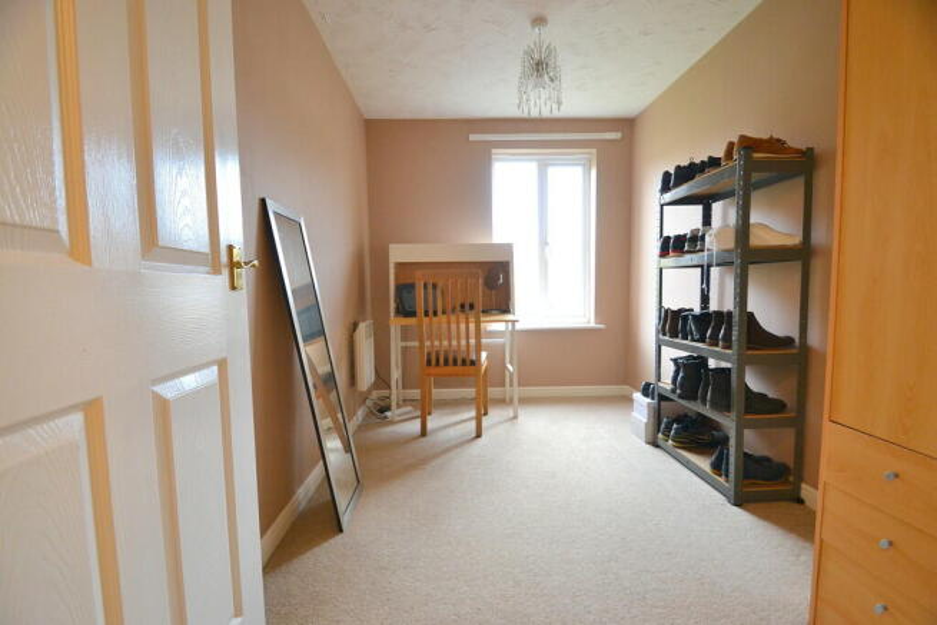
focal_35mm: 15
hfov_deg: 100.4
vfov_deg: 77.4
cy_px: 312
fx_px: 390
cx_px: 468
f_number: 3.5
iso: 900
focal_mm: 10
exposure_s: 1/60
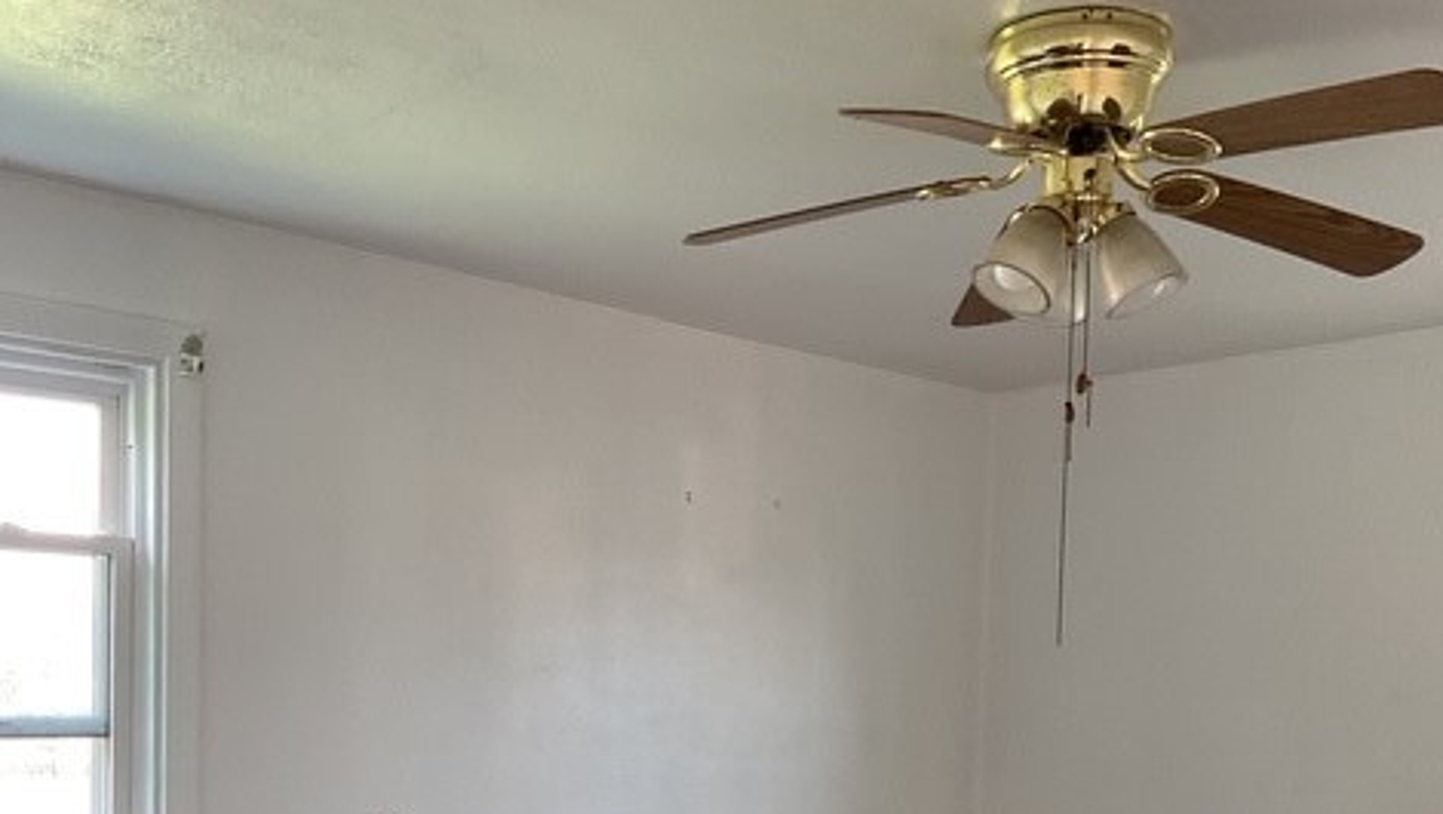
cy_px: 756
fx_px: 1646
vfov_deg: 26.7
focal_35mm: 43
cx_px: 709
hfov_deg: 47.3
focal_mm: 3
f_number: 1.8
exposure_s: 1/60
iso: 125
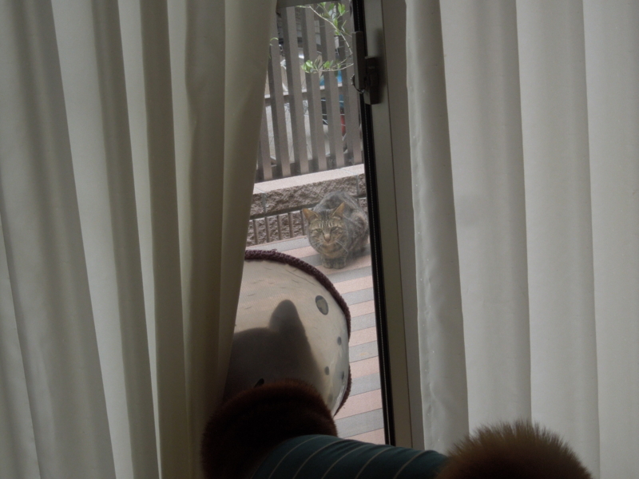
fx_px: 1274
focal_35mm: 69
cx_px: 320
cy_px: 240
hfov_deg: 28.2
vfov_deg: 21.3
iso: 280
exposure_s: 1/60
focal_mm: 12.5
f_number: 4.4
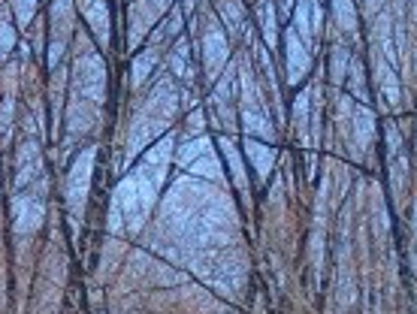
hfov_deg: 2.5
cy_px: 776
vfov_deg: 1.9
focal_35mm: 800
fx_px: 9654
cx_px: -332
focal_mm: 19.4
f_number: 3.9
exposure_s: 1/500
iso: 80
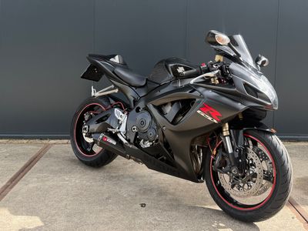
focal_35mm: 24
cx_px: 154
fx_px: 214
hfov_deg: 71.6
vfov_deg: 56.8
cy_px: 116
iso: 100
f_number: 1.78
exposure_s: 1/955
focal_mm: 6.76
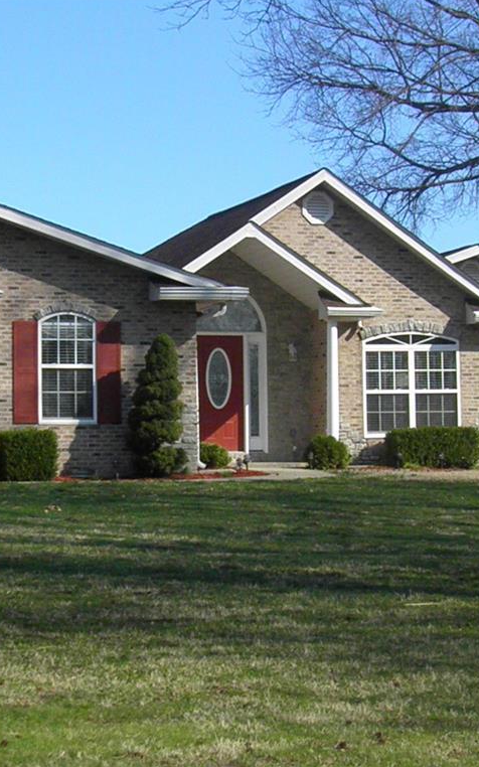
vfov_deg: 20.0
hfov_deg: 12.6
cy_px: 381
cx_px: 200
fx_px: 2173
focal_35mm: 104
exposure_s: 1/1250
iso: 500
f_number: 6.9
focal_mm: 13.2
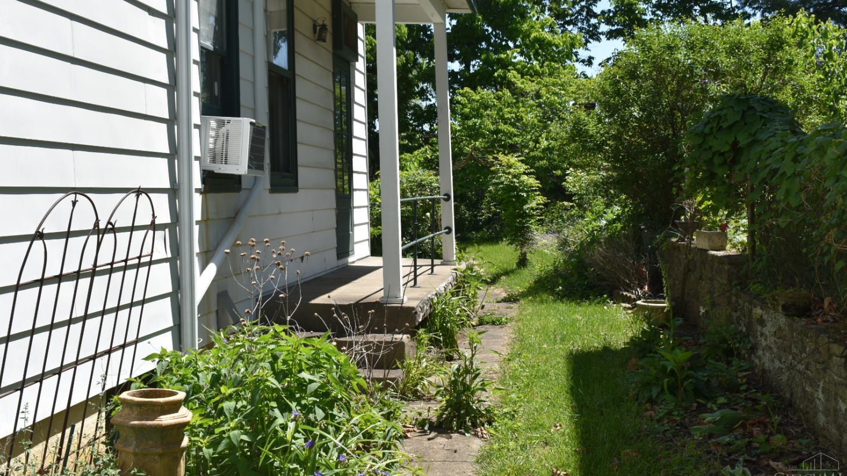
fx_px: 1011
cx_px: 429
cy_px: 210
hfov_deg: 45.5
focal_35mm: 45
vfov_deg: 26.5
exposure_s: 1/250
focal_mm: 28
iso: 110
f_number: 8
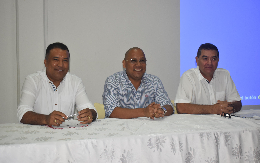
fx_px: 368
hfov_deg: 38.9
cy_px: 77
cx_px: 130
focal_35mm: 52
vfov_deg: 24.9
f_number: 4.5
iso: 800
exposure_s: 1/80
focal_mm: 34
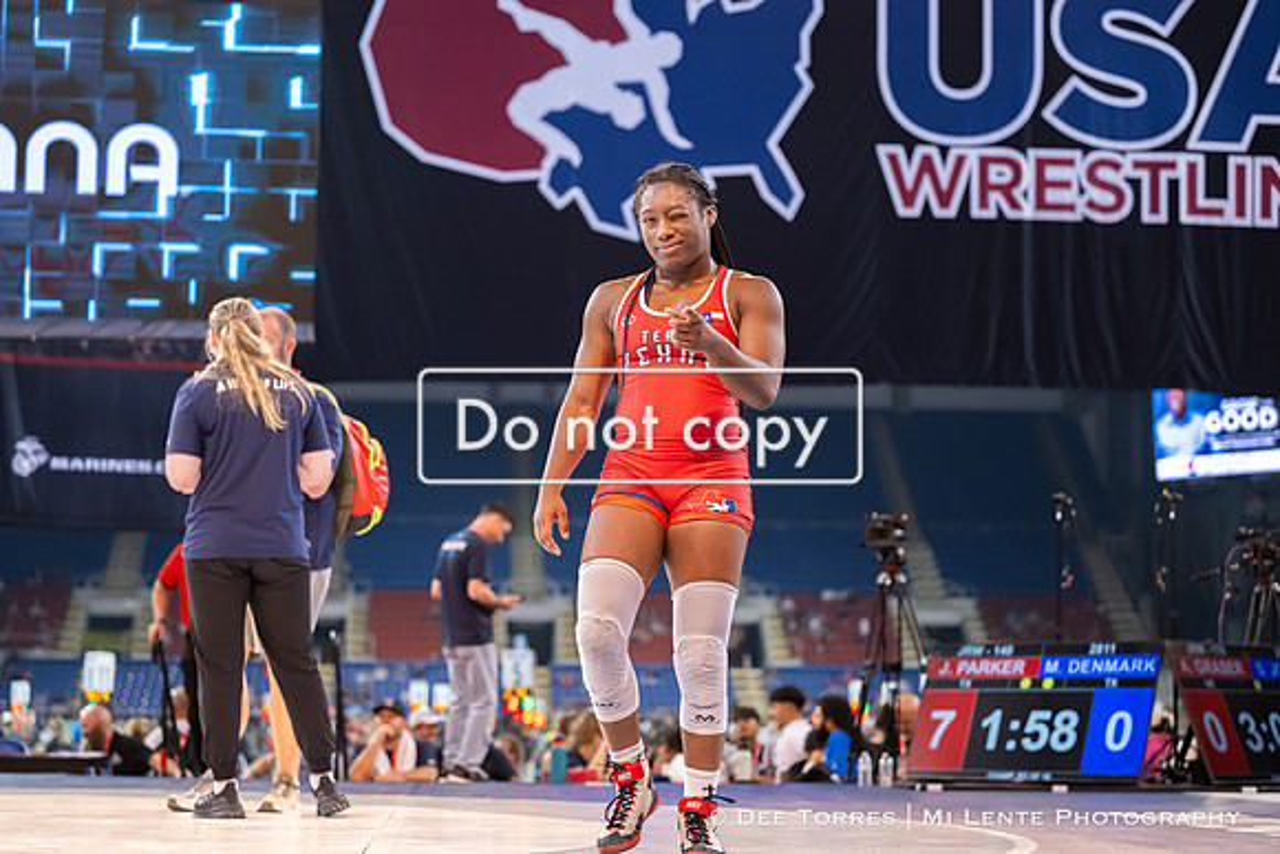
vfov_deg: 18.7
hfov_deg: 27.7
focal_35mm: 73
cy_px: 427
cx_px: 624
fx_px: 2599
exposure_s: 1/800
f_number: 2.8
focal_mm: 70
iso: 3600
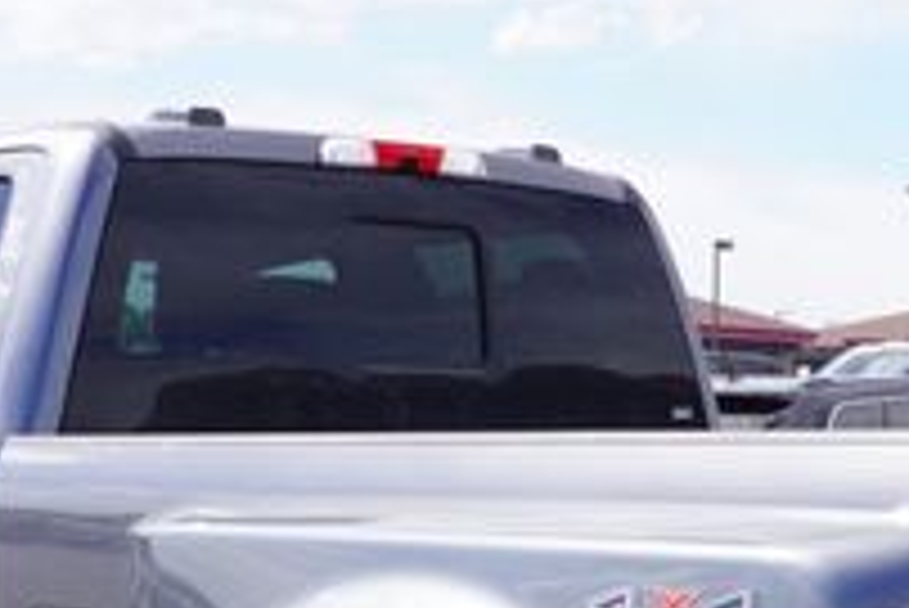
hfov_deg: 20.4
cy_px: 865
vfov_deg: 13.1
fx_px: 2516
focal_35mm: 100
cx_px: 594
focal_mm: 21
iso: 100
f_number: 9
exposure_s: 1/125
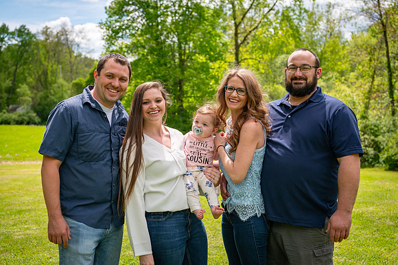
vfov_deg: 24.6
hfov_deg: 36.3
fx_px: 608
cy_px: 132
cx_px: 199
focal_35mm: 55
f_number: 5
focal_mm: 55
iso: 400
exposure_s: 1/3200
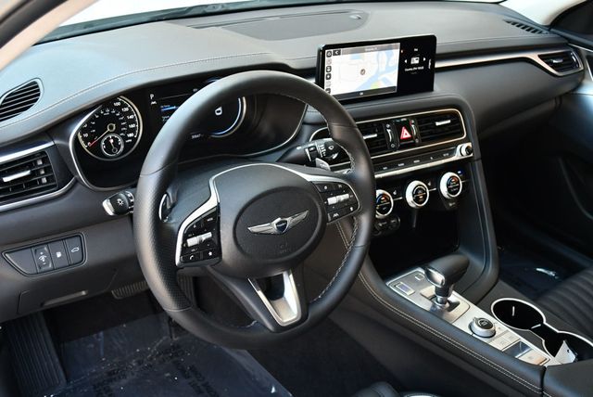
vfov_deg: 36.9
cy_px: 198
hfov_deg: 53.1
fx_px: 594
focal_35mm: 36
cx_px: 296
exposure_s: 1/250
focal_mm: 18
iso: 800
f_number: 3.5
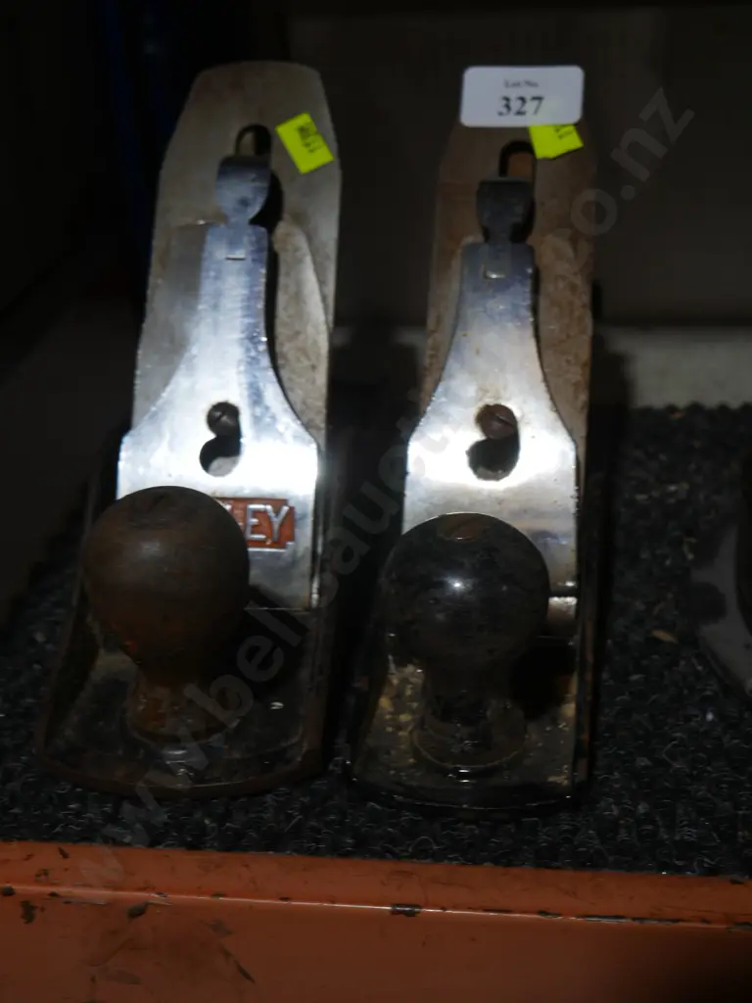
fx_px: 1390
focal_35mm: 48
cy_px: 502
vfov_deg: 39.7
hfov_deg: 30.3
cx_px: 376
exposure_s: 1/100
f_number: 5.2
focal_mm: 24
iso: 200
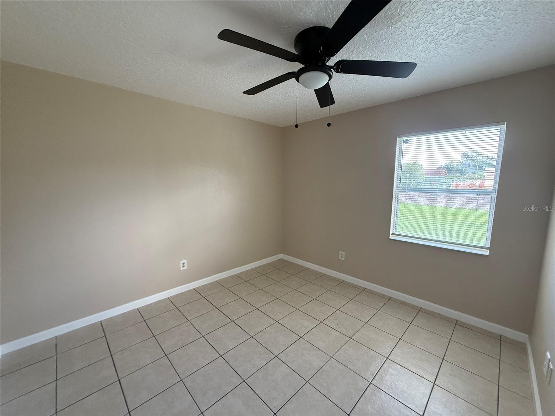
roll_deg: -0.4
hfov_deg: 102.1
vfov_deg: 85.7
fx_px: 224
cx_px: 278
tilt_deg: -7.3
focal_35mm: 14
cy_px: 208
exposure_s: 1/95
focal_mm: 2.22
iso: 320
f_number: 2.2
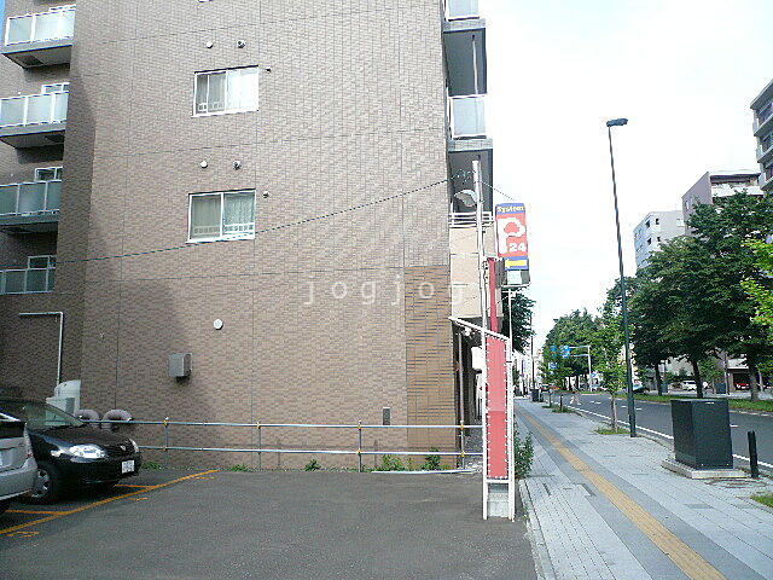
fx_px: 625
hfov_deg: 63.4
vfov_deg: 49.7
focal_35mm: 28
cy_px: 290
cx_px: 386
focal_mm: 4.6
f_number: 2.8
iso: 100
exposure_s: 1/500
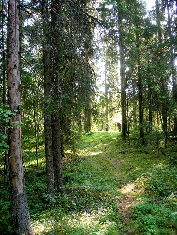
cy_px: 118
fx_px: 259
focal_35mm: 38
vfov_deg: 49.0
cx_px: 88
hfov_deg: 37.7
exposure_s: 1/38.8
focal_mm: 7.8
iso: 64
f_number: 2.8
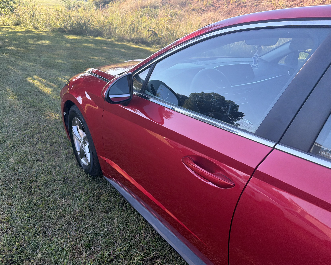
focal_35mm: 26
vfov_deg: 54.9
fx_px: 255
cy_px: 130
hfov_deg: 66.0
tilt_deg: -19.7
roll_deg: -9.4
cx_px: 163
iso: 320
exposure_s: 1/2232
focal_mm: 6.76
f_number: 1.78
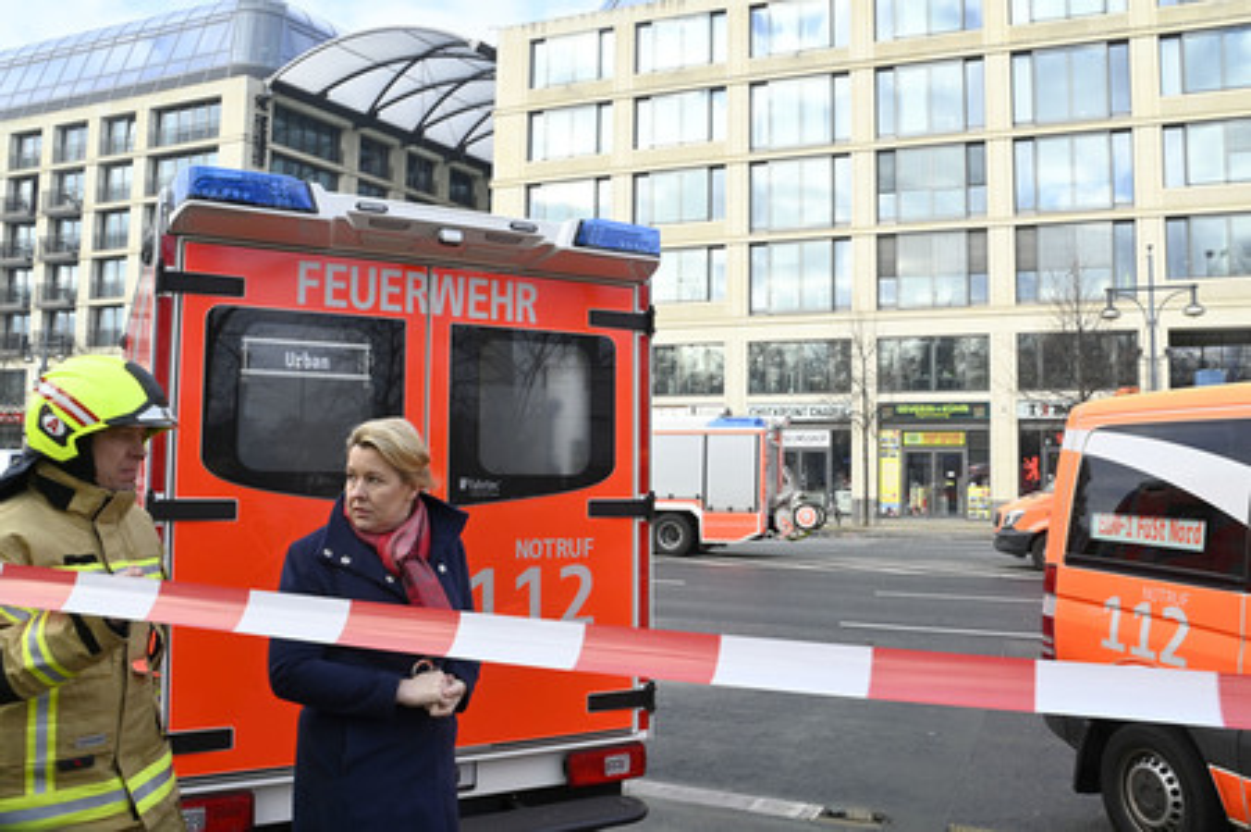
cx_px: 626
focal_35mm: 28
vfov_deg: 46.3
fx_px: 972
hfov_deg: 65.5
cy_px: 416
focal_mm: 28
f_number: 13
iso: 2000
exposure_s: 1/320
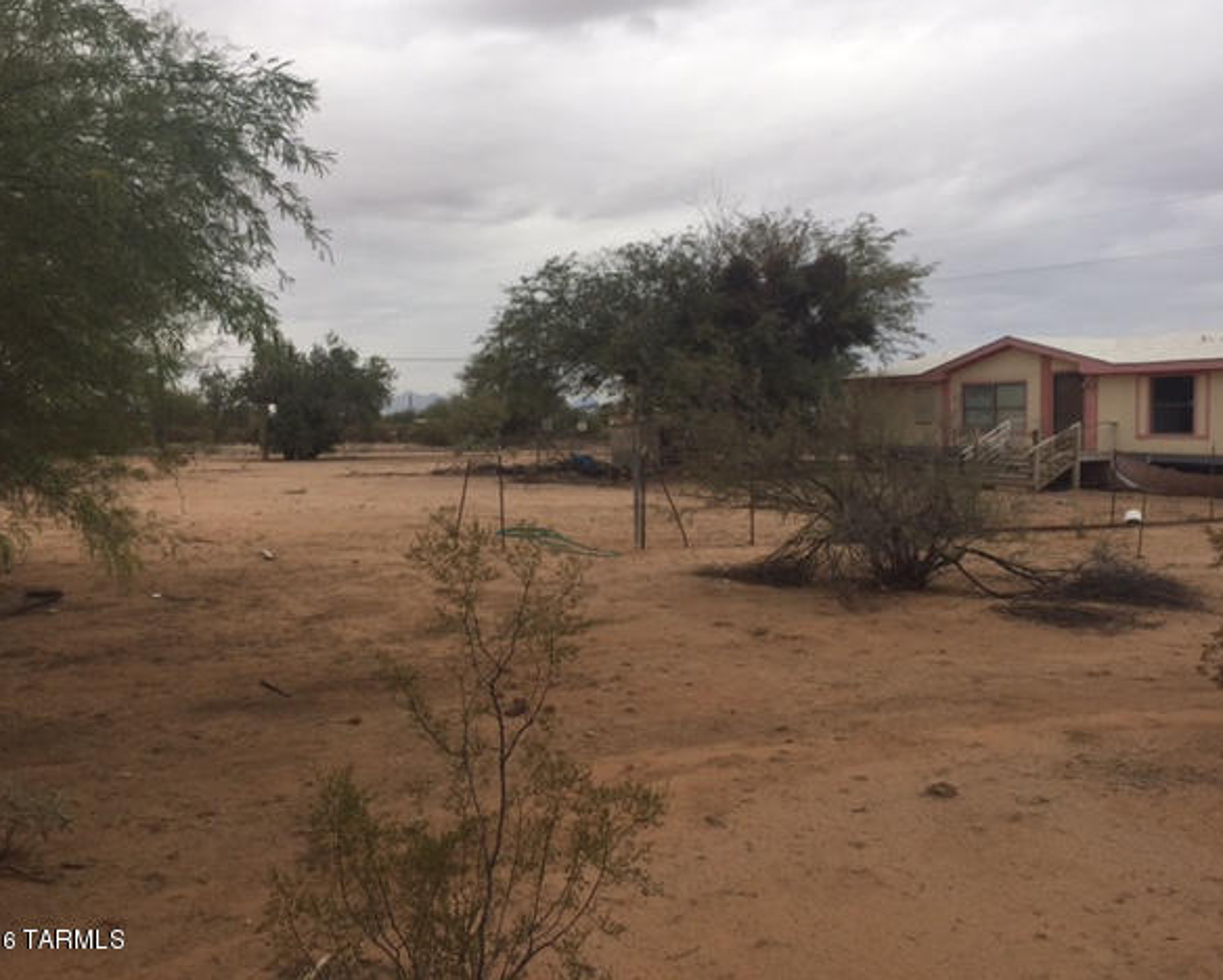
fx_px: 1123
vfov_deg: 47.2
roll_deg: -0.8
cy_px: 480
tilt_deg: -1.5
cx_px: 597
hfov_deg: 57.1
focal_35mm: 31
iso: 32
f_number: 2.2
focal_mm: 4.15
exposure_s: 1/719
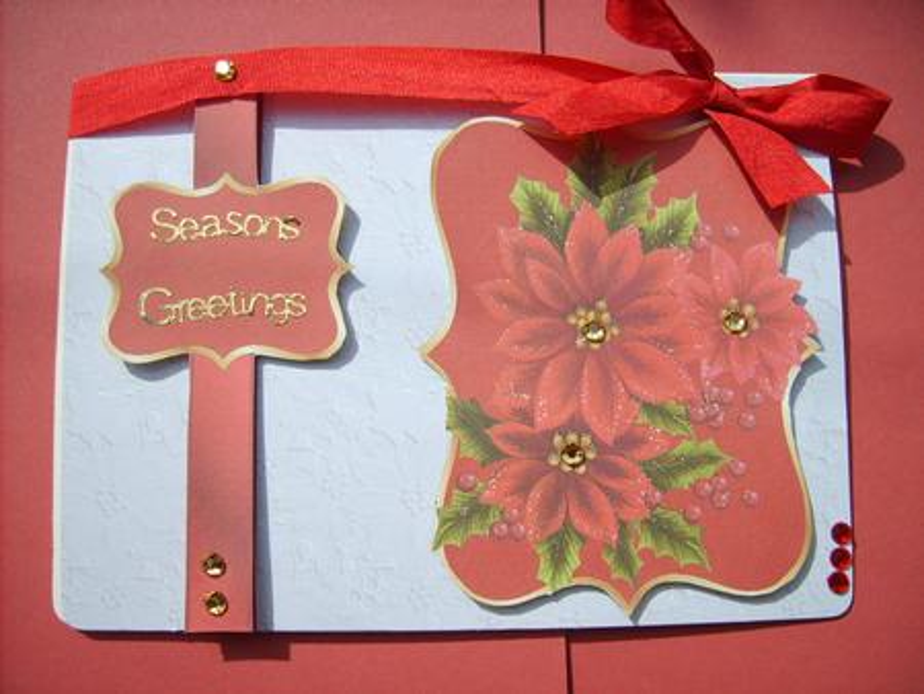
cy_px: 347
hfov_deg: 52.6
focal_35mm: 35
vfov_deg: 40.7
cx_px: 462
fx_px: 935
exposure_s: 1/250
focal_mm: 5.8
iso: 50
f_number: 7.1
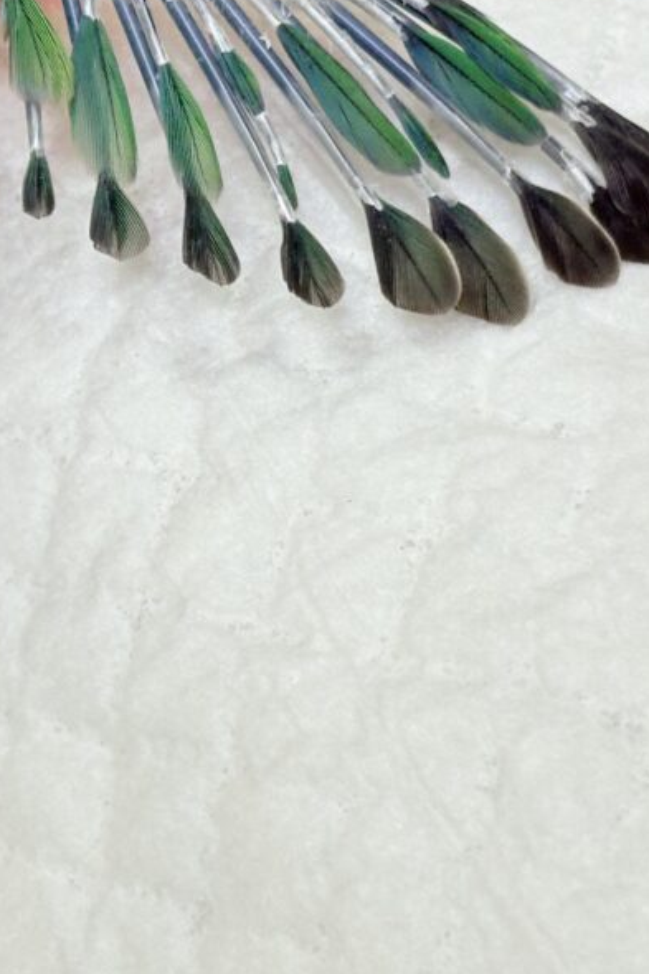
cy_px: 348
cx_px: 312
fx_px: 2976
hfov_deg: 12.4
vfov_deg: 18.6
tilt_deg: -60.8
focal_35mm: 110
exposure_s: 1/50
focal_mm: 5.96
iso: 50
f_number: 1.6
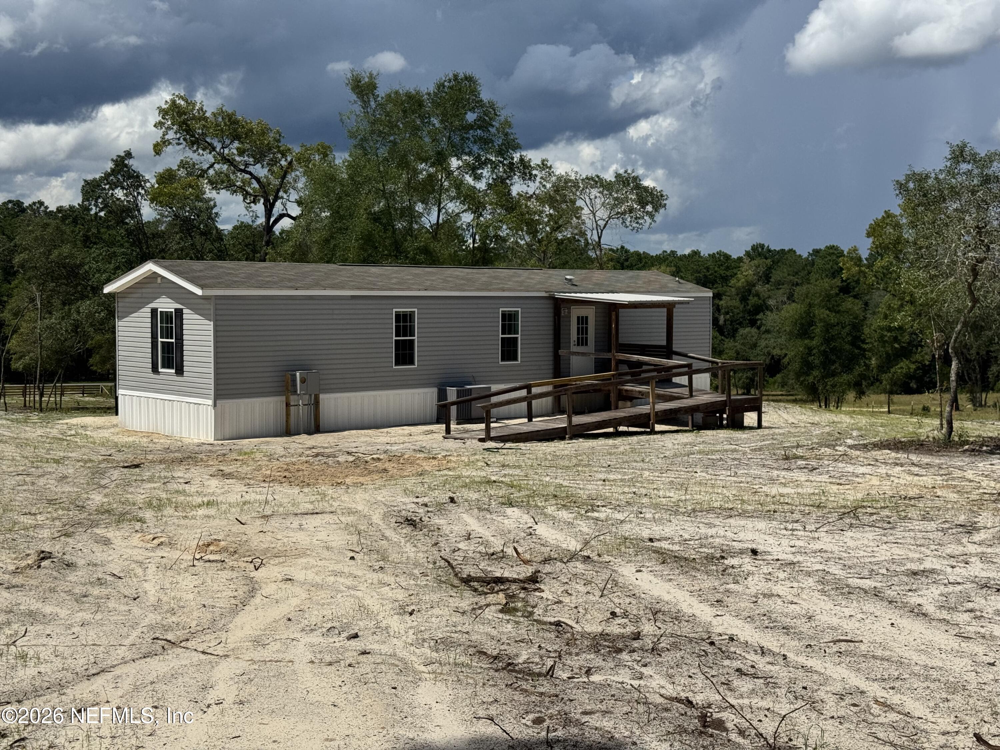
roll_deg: -0.5
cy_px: 375
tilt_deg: -3.7
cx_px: 500
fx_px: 1387
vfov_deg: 30.3
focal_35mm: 48
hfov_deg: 39.7
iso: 80
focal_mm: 6.76
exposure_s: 1/12500
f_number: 1.78
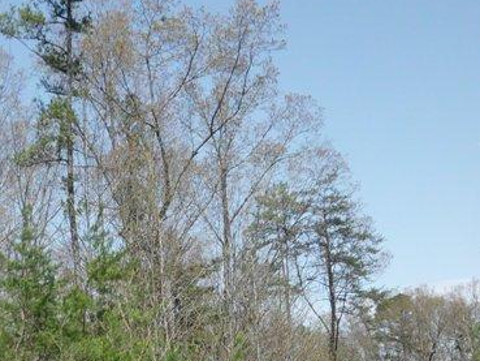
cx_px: 125
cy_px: 362
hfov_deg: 24.8
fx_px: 1082
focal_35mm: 78
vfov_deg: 18.4
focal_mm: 6.57
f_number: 8.3
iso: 100
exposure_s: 1/206
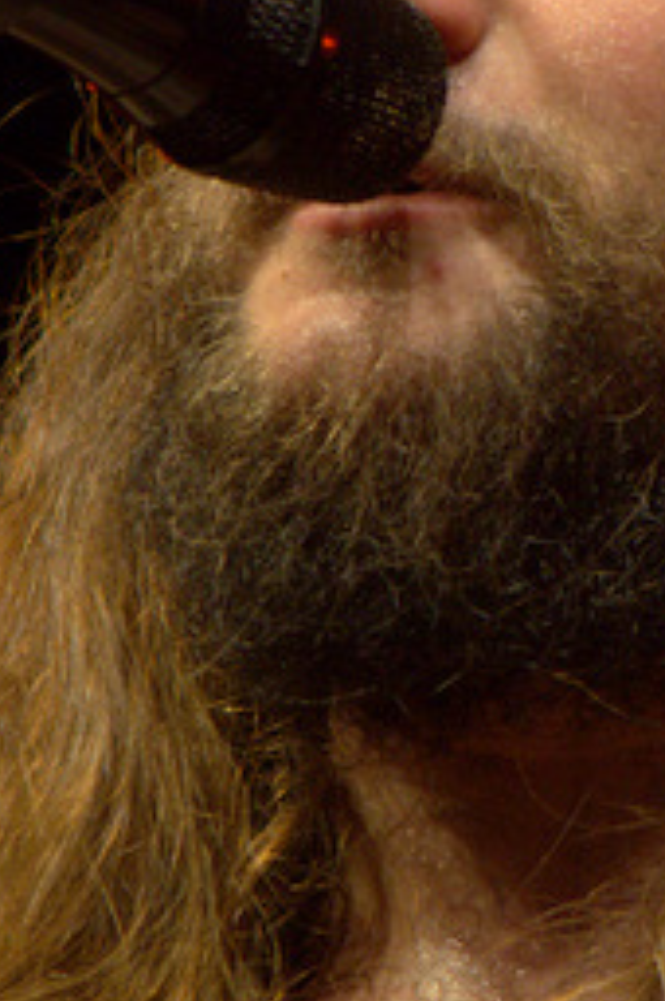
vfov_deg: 2.5
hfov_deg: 1.7
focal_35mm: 823
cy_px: 544
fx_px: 22875
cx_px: 501
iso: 2500
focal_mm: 195
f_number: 6.3
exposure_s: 1/800
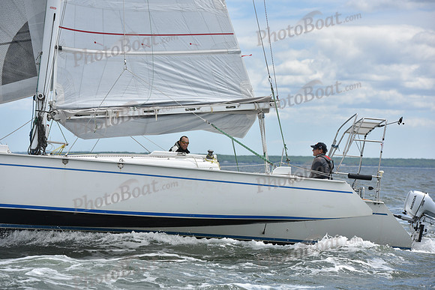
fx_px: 1873
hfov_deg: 13.2
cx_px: 218
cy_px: 145
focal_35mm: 155
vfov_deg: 8.9
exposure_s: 1/1600
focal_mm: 155
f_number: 7.1
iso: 320
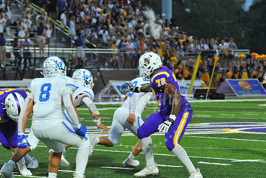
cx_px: 139
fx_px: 1670
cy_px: 99
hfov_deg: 9.1
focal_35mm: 226
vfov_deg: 6.1
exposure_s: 1/320
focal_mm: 200
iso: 3200
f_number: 7.1
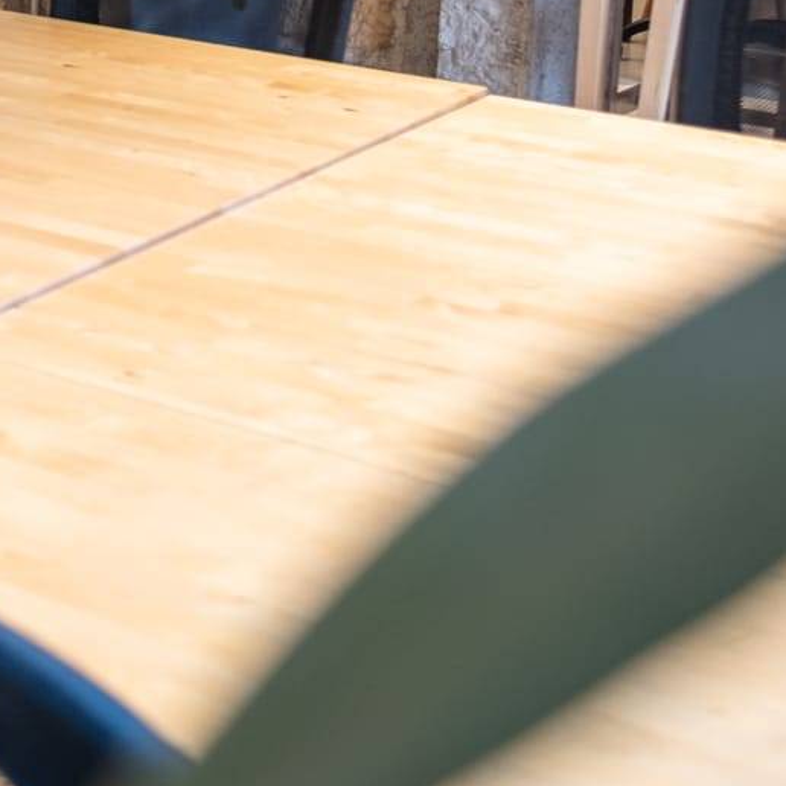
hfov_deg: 18.4
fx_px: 2081
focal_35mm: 81
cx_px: -475
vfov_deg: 19.9
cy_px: -193
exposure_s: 1/30
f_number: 2
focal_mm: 16
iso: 200
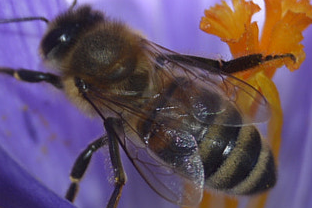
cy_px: 121
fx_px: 3662
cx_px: 156
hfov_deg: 4.9
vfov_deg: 3.3
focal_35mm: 423
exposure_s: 1/200
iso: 100
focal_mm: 55
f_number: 7.1
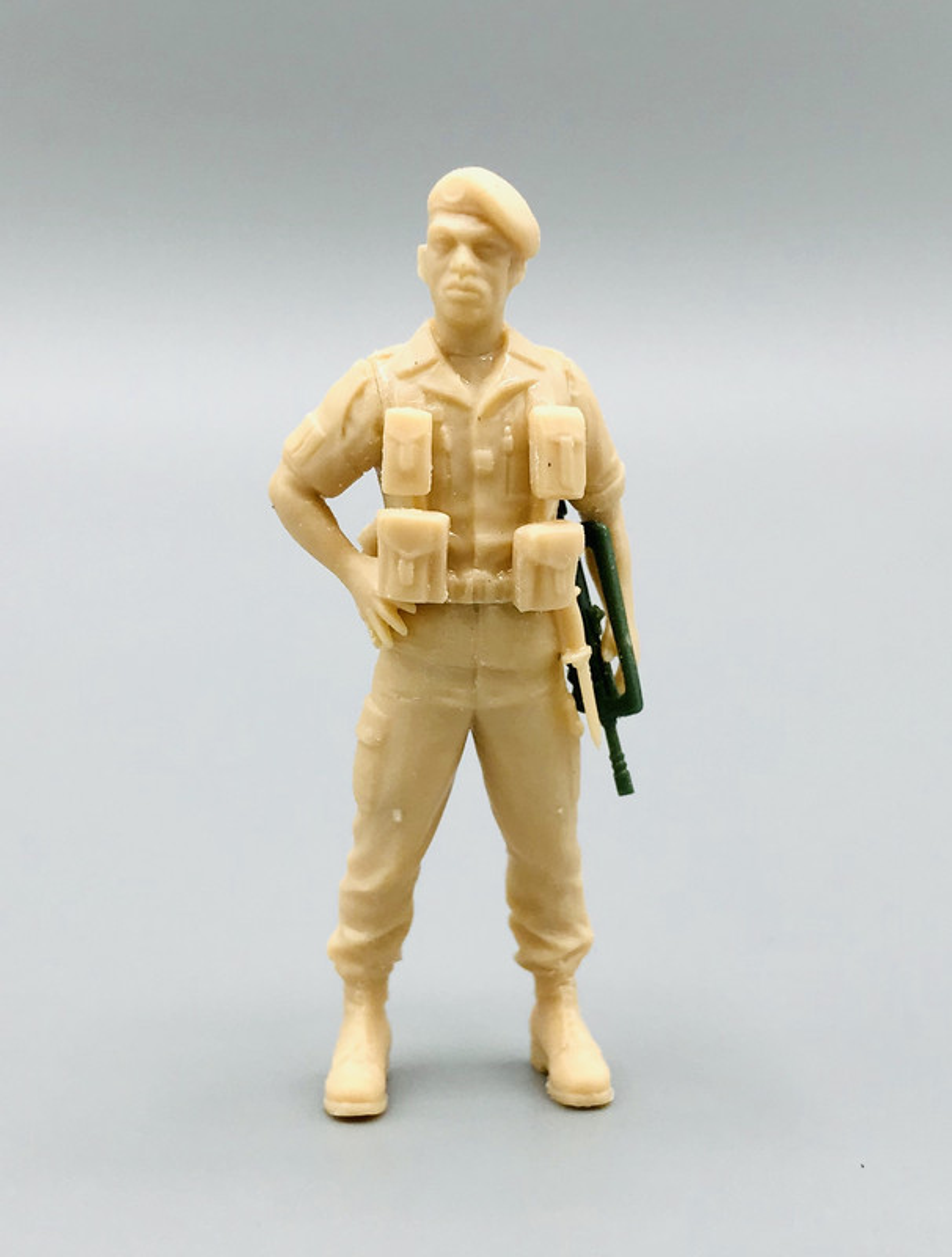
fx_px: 1020
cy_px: 628
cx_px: 476
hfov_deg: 50.0
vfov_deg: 63.3
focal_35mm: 28
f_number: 1.8
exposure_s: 1/598
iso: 20
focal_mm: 3.99
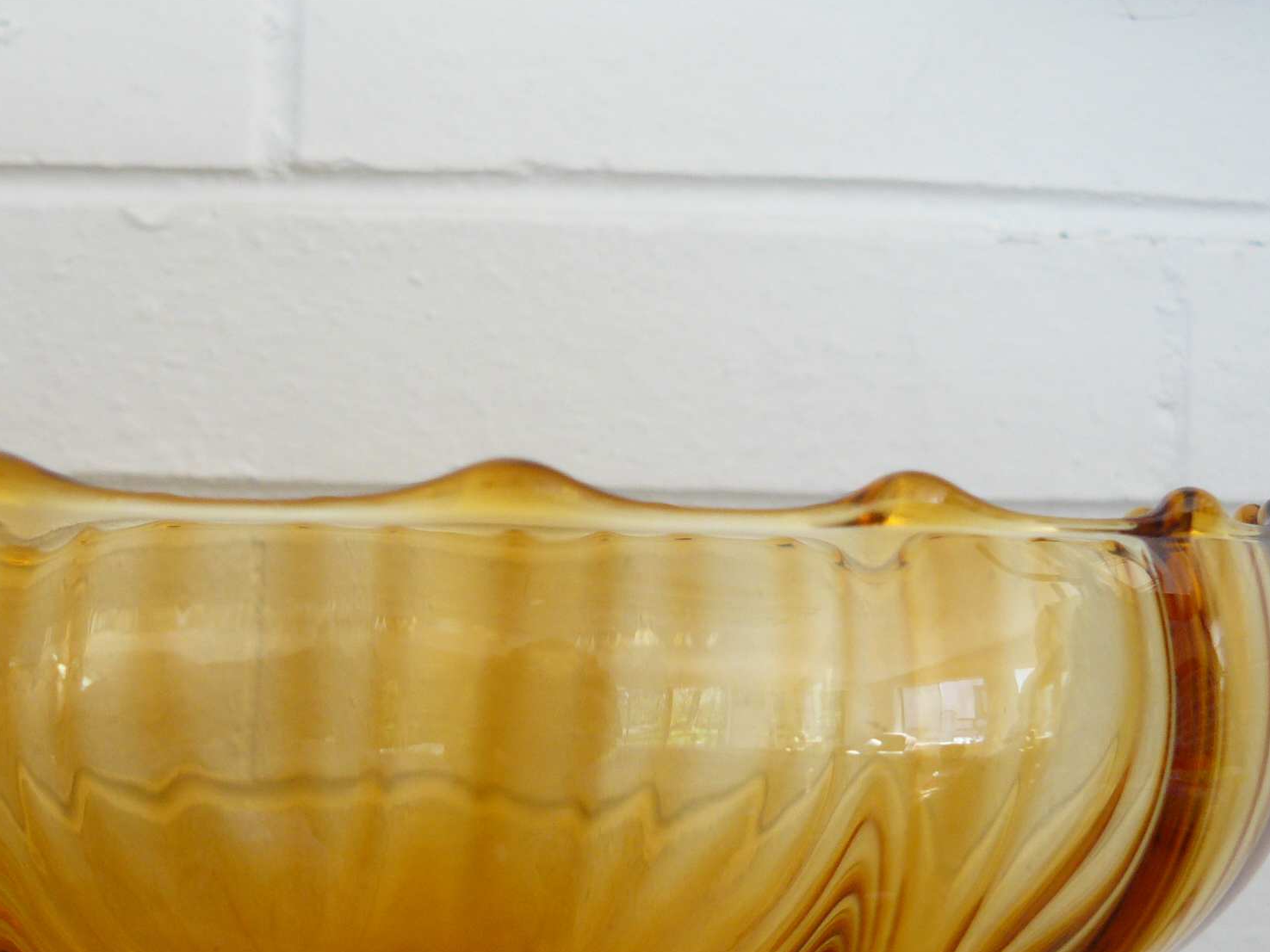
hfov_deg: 37.7
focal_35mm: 50
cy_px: 490
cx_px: 408
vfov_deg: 29.1
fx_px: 1834
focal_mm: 6
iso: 125
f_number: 2.8
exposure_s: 1/30
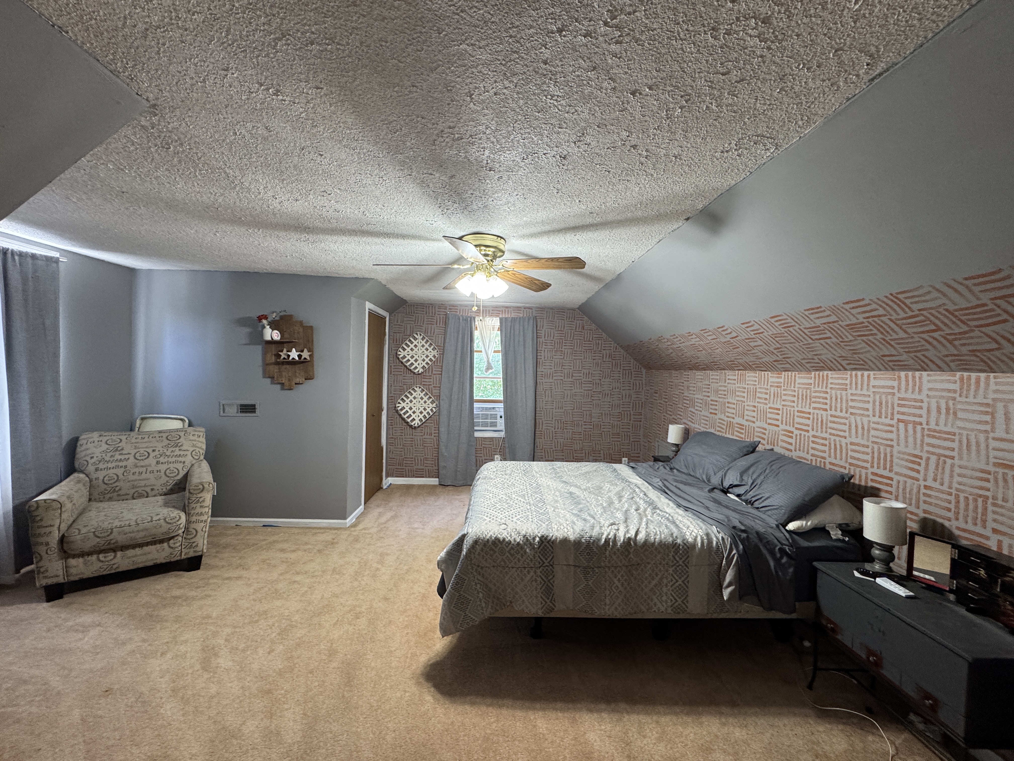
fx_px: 410
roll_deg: -1.6
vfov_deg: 85.7
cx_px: 507
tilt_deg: -1.7
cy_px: 380
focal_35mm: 14
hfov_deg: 102.1
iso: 250
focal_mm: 2.22
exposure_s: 1/60
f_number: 2.2
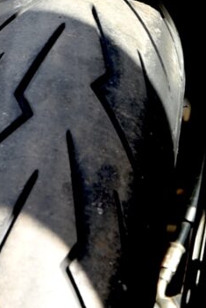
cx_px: 183
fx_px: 4116
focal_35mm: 480
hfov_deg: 2.9
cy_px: -121
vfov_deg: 4.3
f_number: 5
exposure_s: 1/100
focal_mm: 66
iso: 100
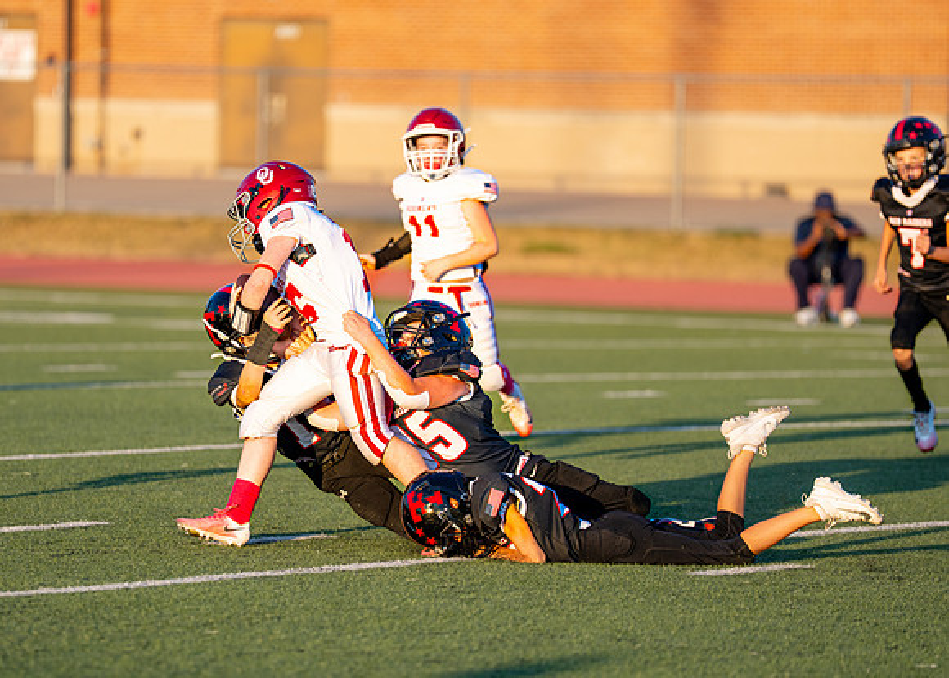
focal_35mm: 260
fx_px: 7004
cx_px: 373
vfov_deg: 5.5
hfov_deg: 7.7
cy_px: 309
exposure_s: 1/1000
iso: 160
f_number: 2.8
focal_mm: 200
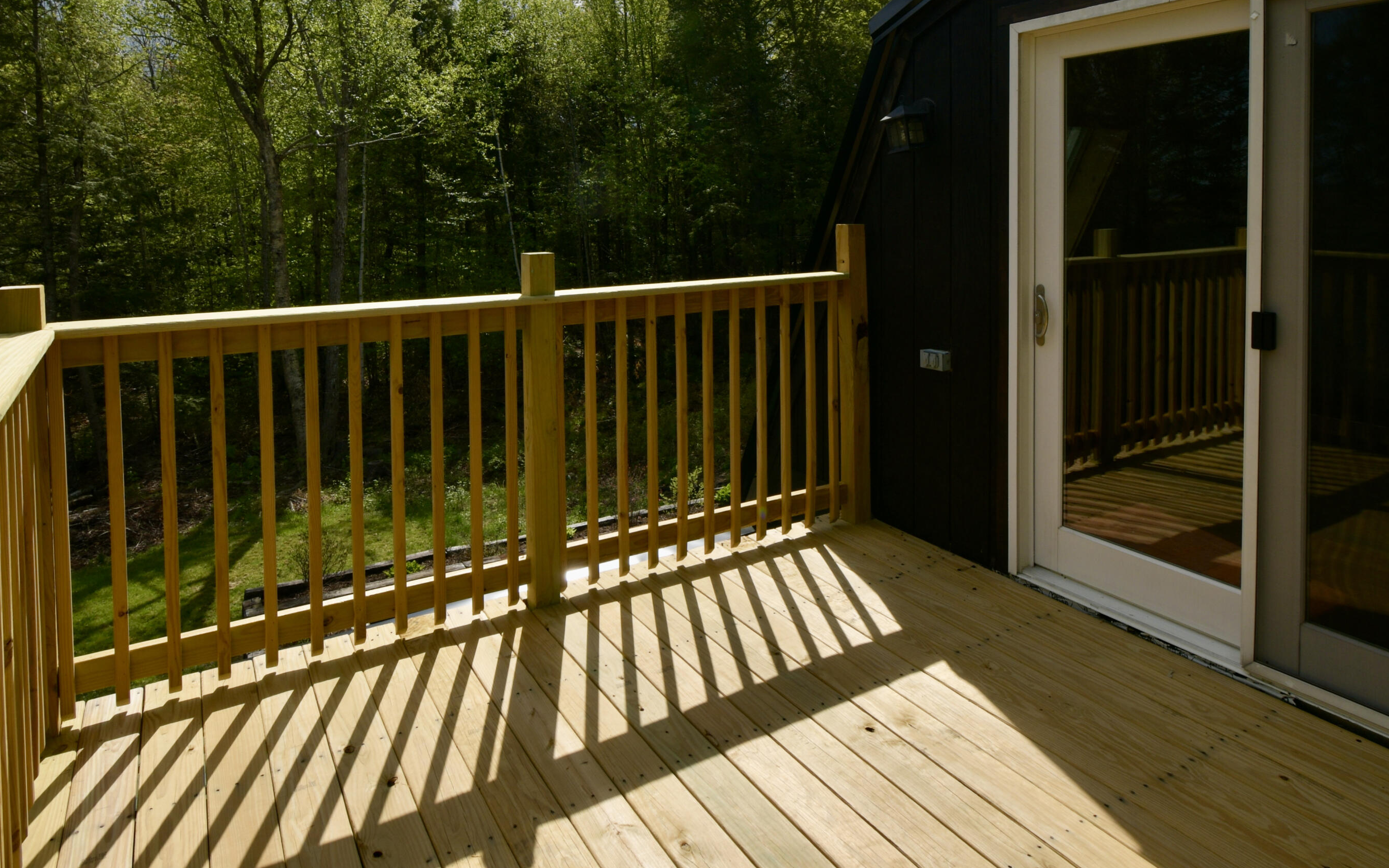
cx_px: 684
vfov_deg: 67.8
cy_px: 384
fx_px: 643
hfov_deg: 94.4
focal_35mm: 17
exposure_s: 1/400
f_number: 10
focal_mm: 10
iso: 64
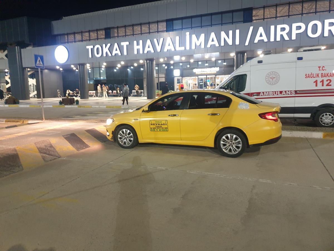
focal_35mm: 26
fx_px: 251
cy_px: 126
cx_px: 167
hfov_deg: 67.3
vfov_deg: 53.1
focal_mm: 4.3
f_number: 1.5
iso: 320
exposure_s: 1/25
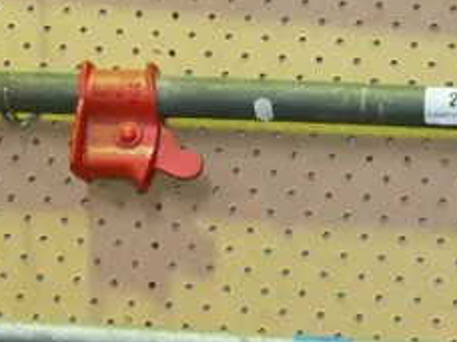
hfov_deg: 8.8
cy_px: -405
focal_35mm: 225
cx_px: 325
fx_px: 2970
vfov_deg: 6.4
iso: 3200
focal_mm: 25
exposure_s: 1/160
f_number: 5.6
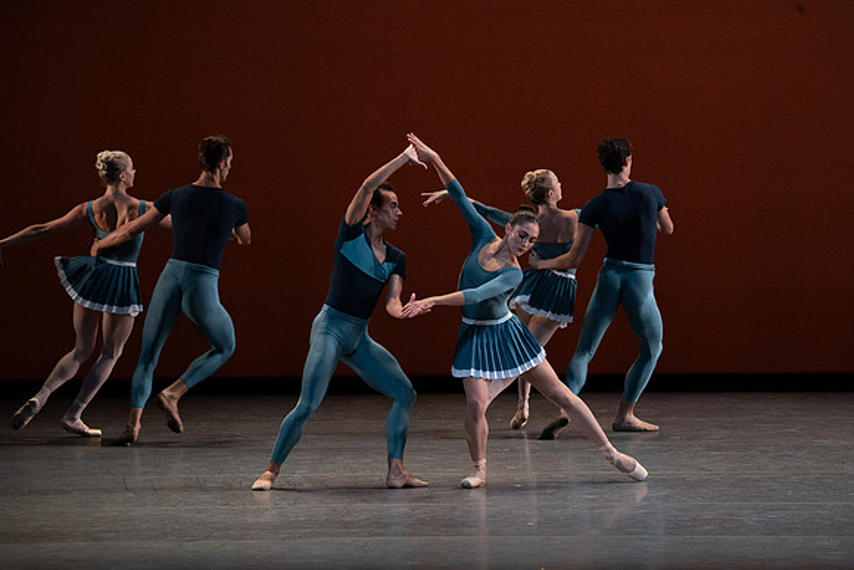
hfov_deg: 6.7
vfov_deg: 4.5
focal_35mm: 306
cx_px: 427
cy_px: 285
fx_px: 7260
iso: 5000
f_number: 9
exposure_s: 1/400
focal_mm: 306
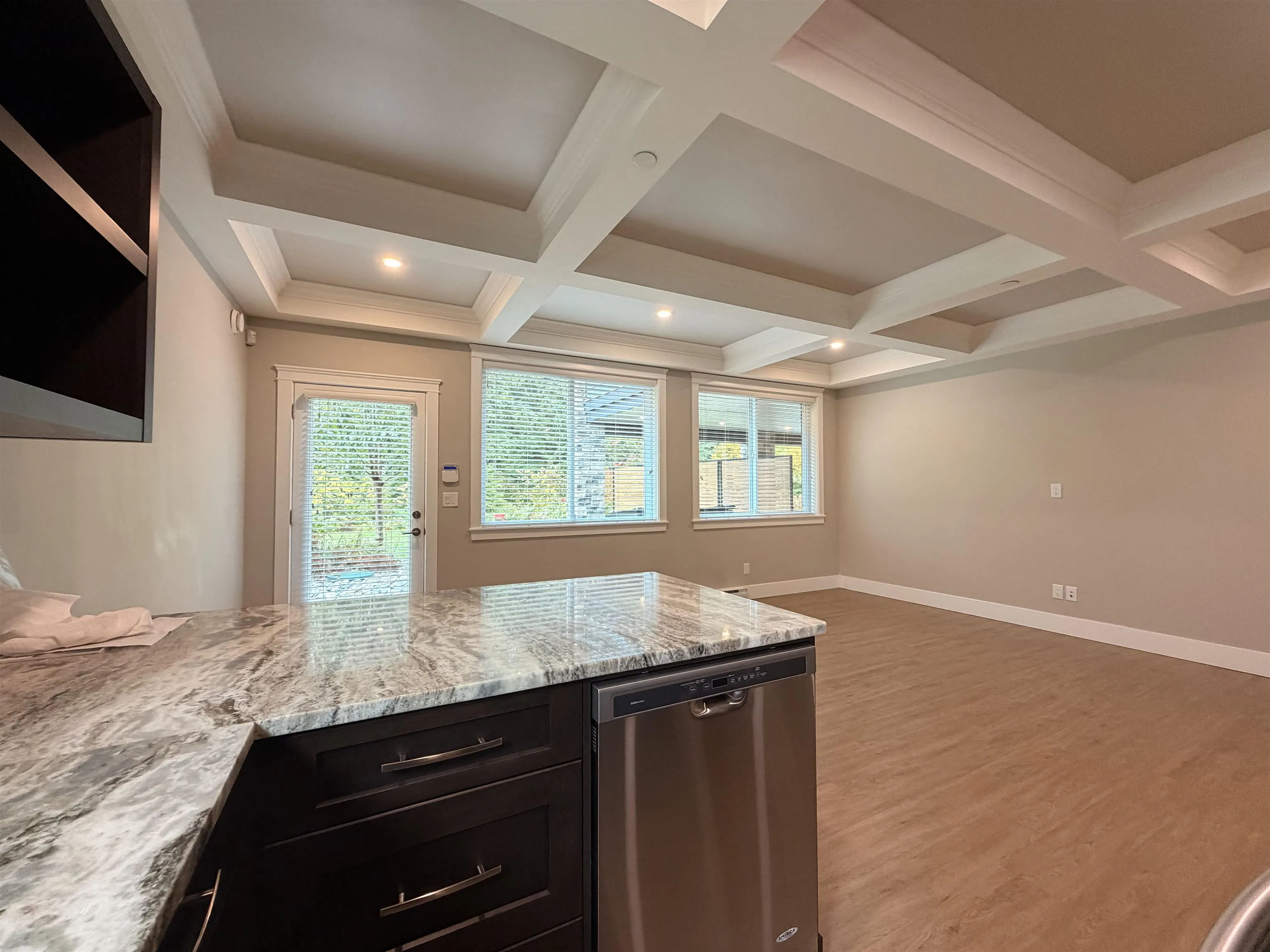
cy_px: 476
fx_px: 514
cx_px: 635
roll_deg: +0.0
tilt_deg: +1.1
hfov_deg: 102.1
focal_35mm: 14
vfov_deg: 85.7
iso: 320
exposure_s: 1/60
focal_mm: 2.22
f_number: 2.2
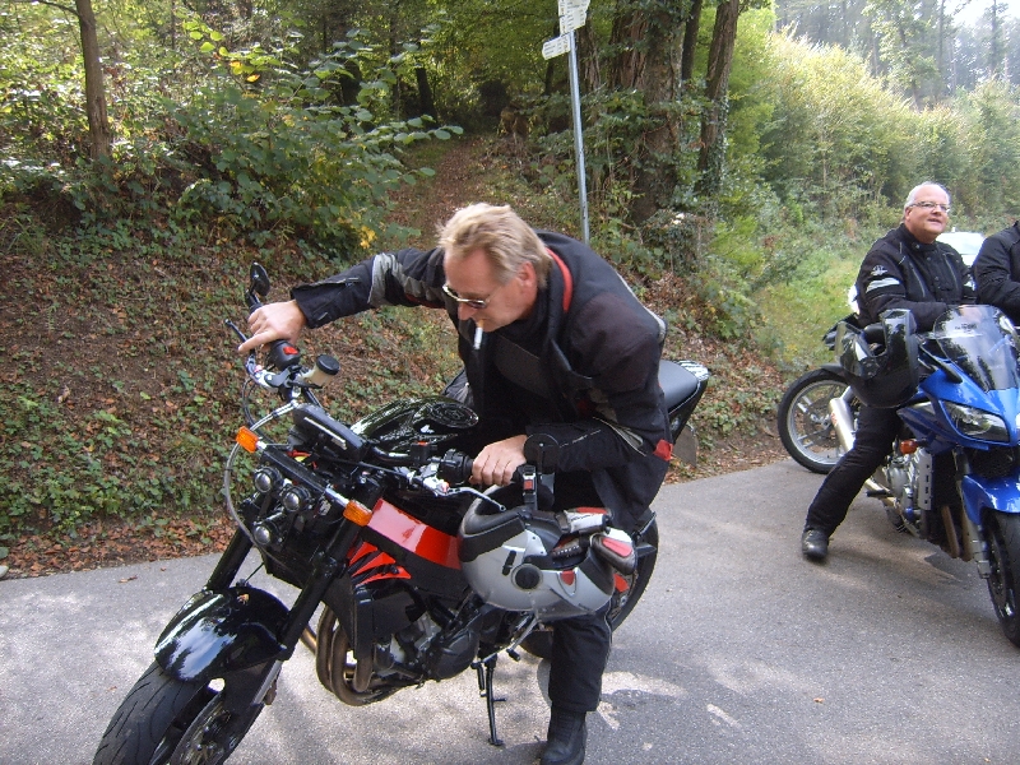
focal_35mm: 35
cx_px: 510
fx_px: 1031
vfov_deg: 40.7
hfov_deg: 52.6
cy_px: 382
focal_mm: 5.8
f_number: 2.8
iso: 50
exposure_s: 1/125
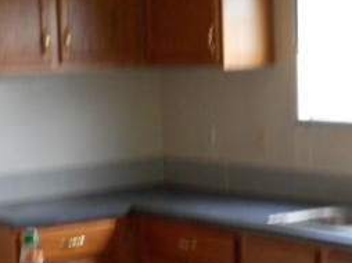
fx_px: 1128
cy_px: 170
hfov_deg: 17.7
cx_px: 219
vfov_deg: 13.3
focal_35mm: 111
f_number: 4.7
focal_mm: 7.9
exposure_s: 1/30
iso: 360
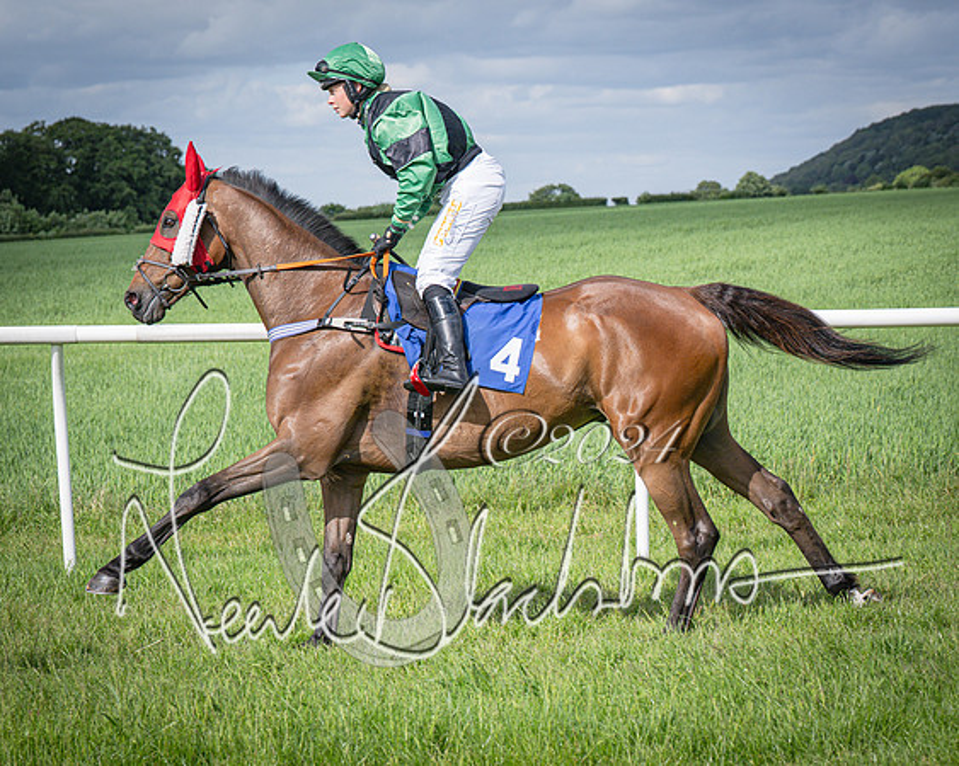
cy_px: 386
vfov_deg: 12.9
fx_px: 3379
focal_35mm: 119
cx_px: 409
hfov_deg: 16.1
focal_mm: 70
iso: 400
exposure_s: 1/2500
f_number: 5
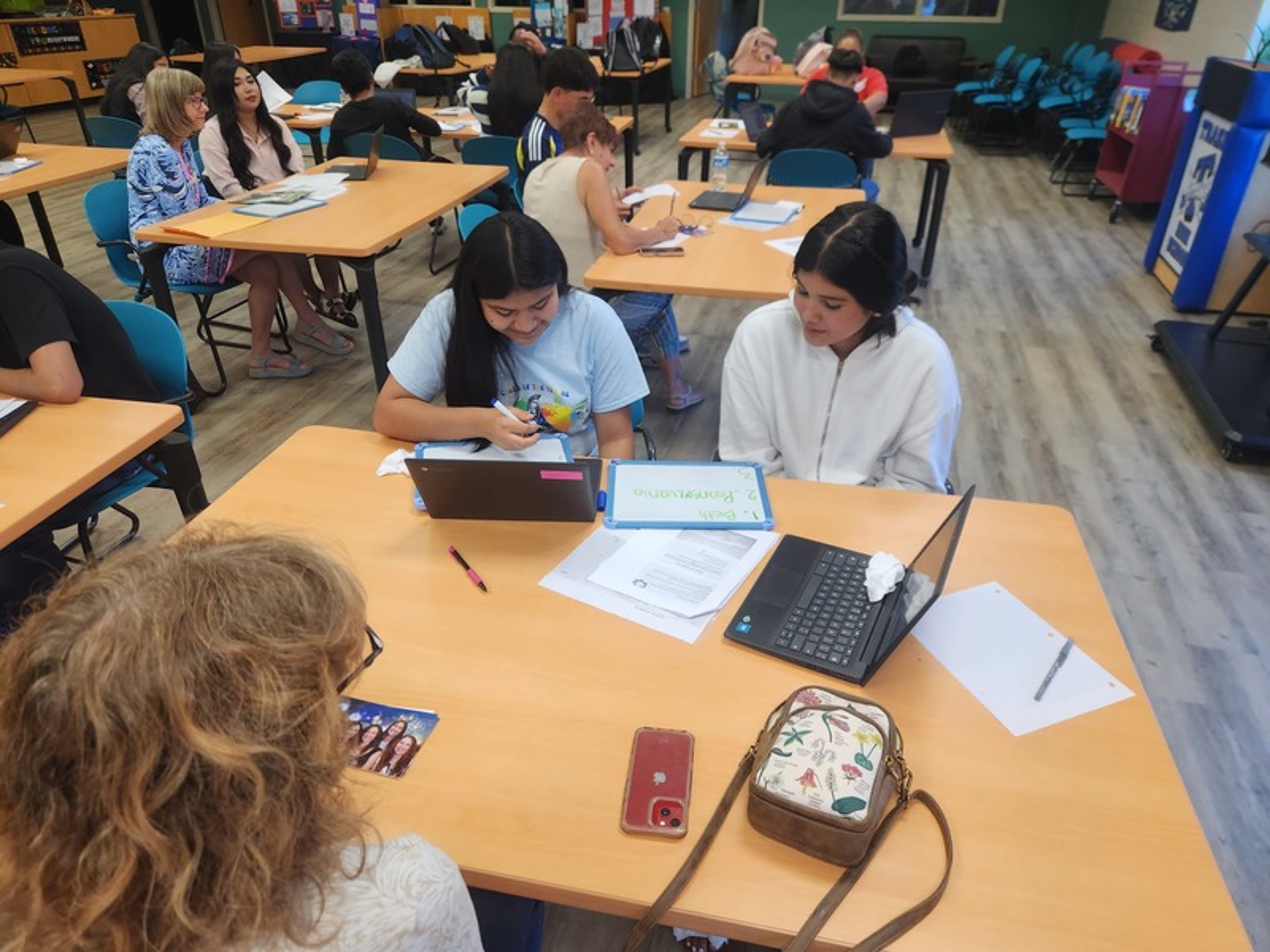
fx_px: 844
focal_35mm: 23
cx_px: 635
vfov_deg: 58.9
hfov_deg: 73.9
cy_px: 476
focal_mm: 5.4
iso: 125
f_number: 1.8
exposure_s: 1/120
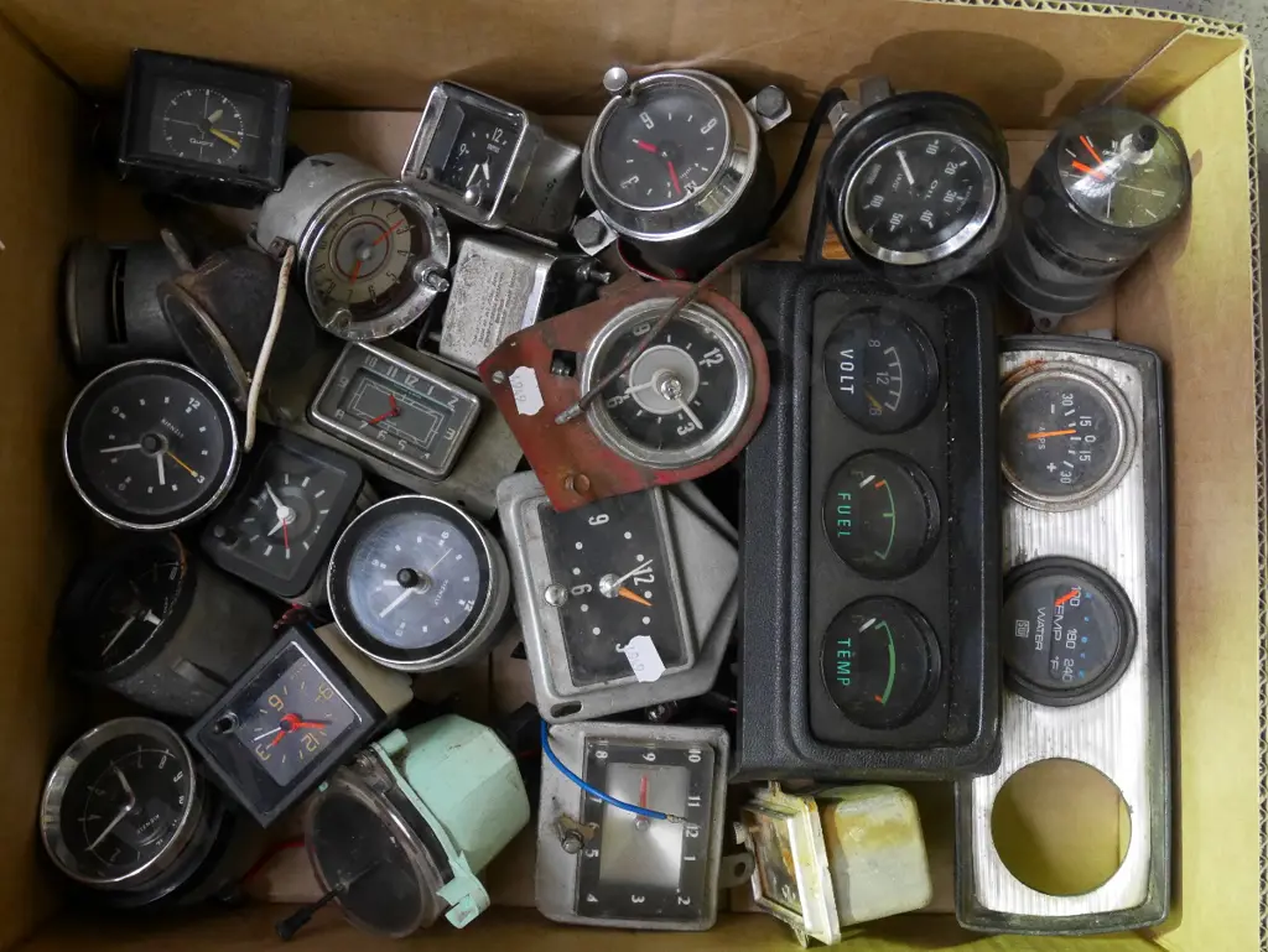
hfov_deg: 42.9
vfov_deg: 32.9
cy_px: 476
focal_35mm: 44
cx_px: 634
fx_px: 1612
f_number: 4.8
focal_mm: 22
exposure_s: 1/10
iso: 3200
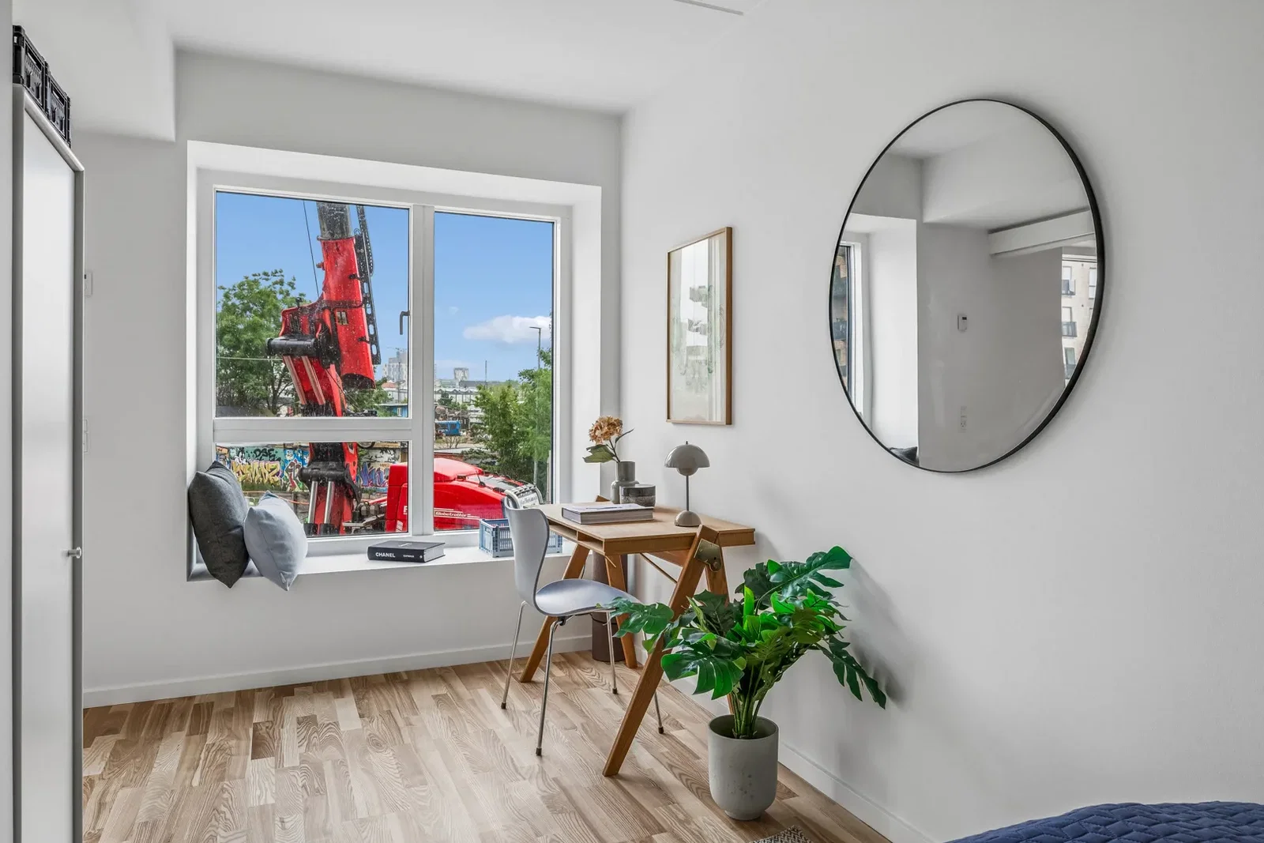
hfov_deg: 76.1
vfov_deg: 55.1
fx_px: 808
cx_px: 632
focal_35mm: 23
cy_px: 422
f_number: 9
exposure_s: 1/40
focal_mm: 23
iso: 640
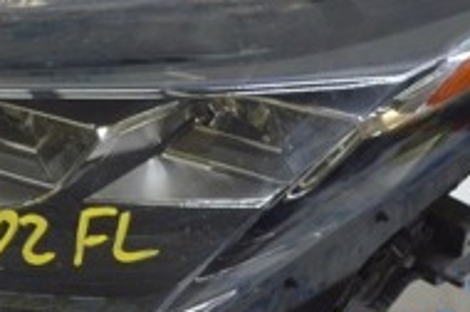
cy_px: 113
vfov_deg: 12.3
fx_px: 1447
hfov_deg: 18.2
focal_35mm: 111
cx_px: 57
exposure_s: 1/20
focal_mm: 22
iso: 400
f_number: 5.6
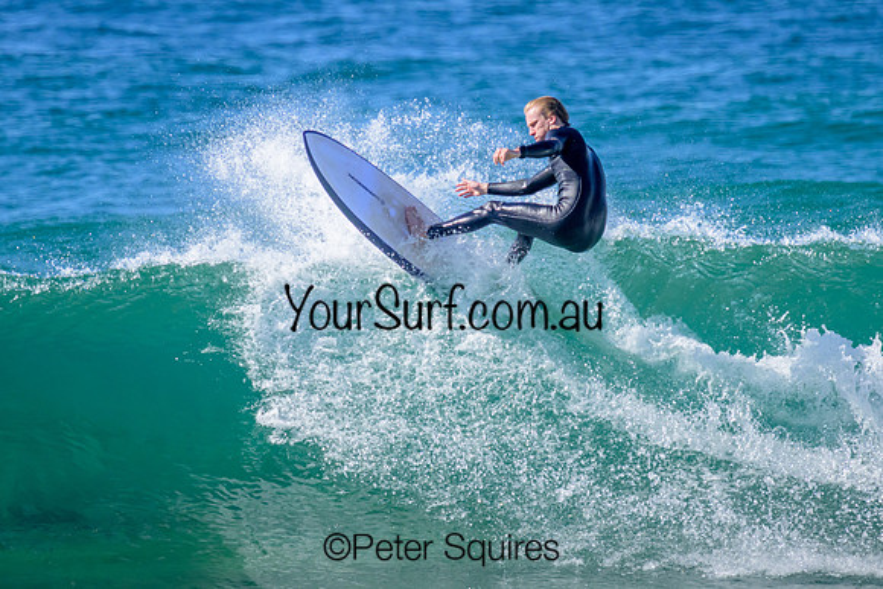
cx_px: 460
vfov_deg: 1.3
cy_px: 204
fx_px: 26742
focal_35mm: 1090
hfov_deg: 1.9
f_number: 11
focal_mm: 800
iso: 1800
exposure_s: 1/2000
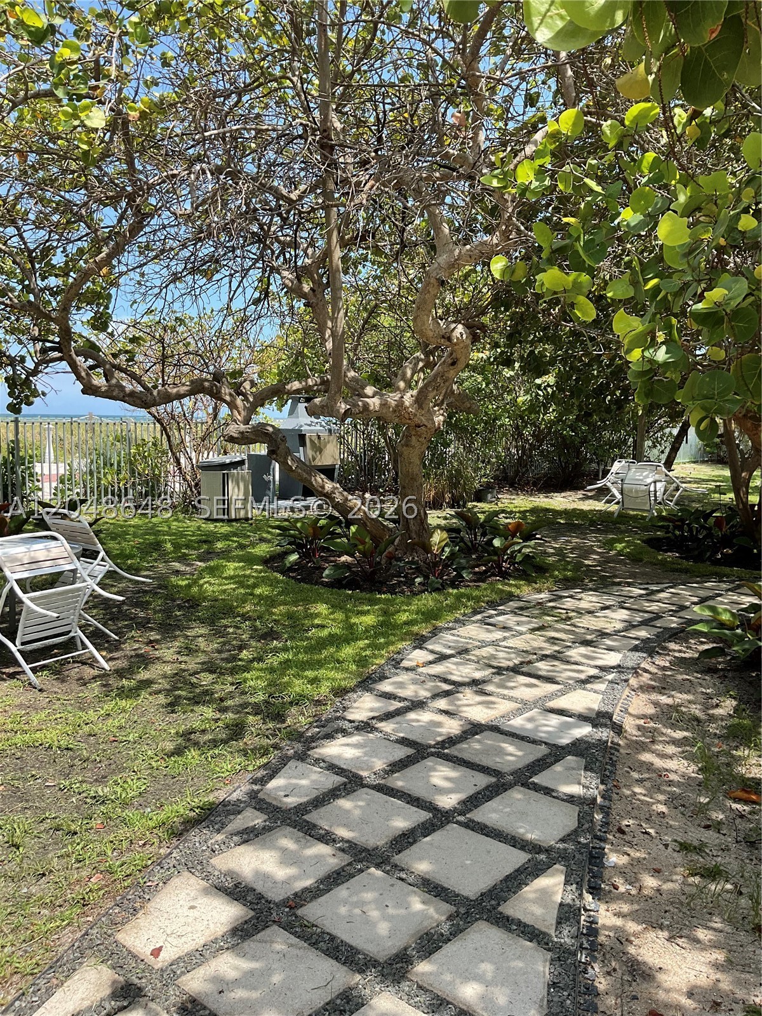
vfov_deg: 61.7
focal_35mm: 29
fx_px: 851
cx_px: 381
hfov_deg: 48.2
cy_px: 508
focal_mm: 3
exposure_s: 1/749
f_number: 1.8
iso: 16
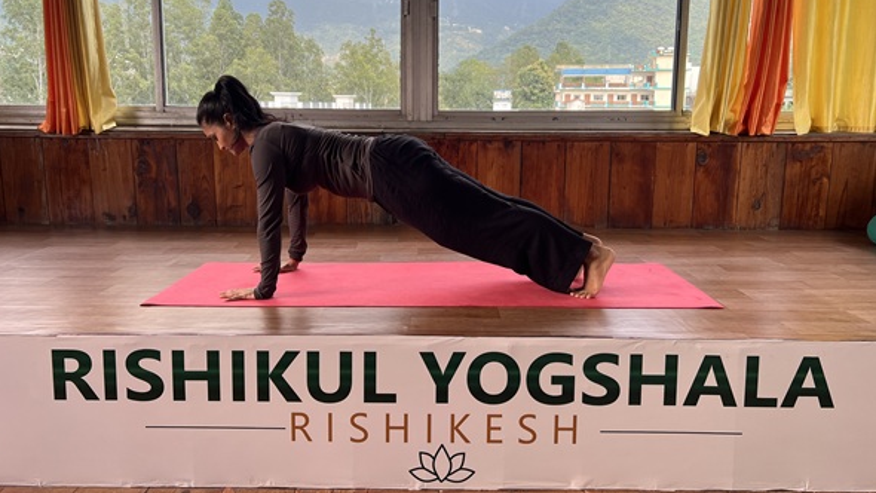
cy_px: 197
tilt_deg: -8.8
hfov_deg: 66.1
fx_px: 674
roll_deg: -0.5
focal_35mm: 29
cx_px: 431
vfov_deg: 40.0
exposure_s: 1/121
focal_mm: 5.7
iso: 50
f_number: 1.5
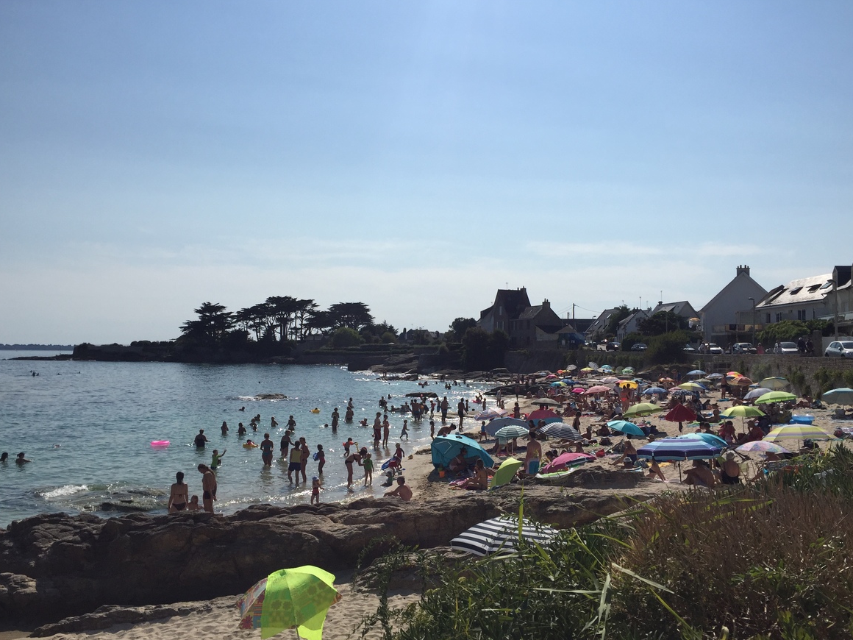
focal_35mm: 30
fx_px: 739
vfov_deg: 46.8
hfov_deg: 60.0
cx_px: 419
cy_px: 324
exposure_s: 1/6623
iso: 32
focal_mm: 4.15
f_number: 2.2
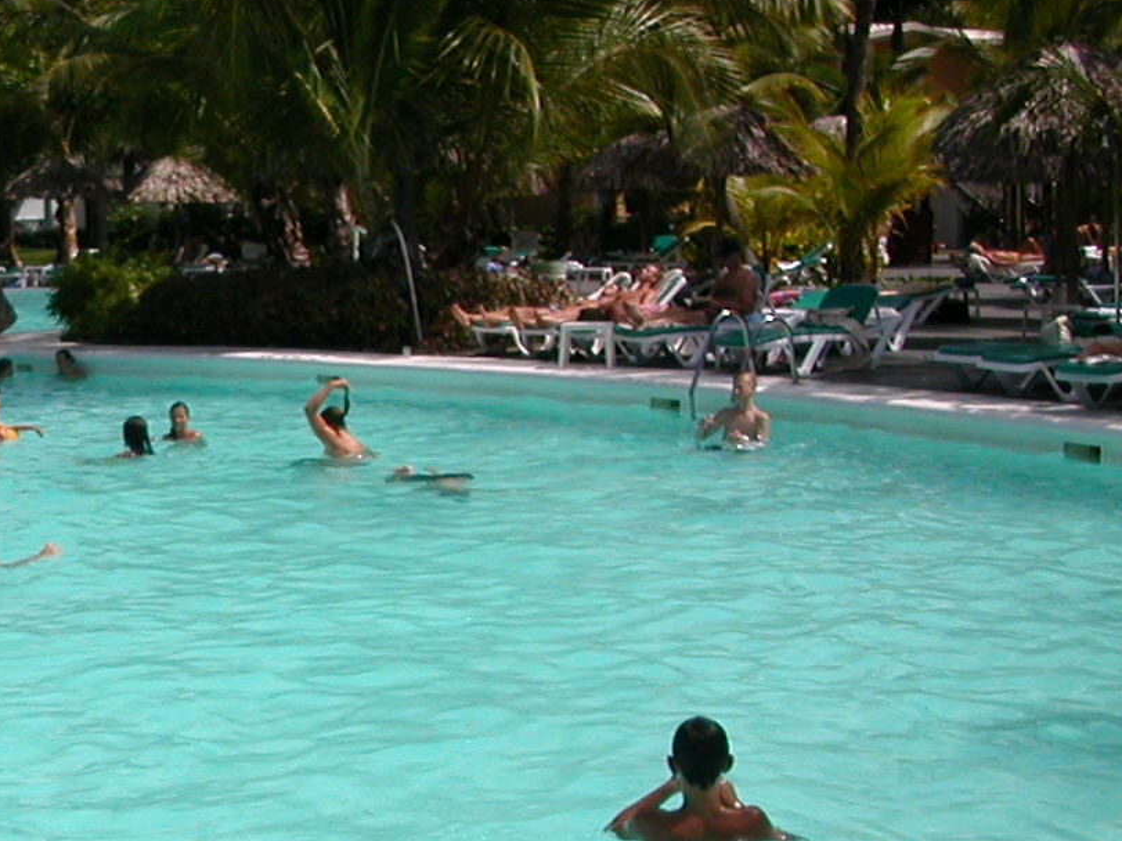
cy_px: 665
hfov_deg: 25.7
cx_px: 84
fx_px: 2366
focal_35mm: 73
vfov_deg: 20.0
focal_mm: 5.6
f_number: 2.7
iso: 100
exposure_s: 1/2841
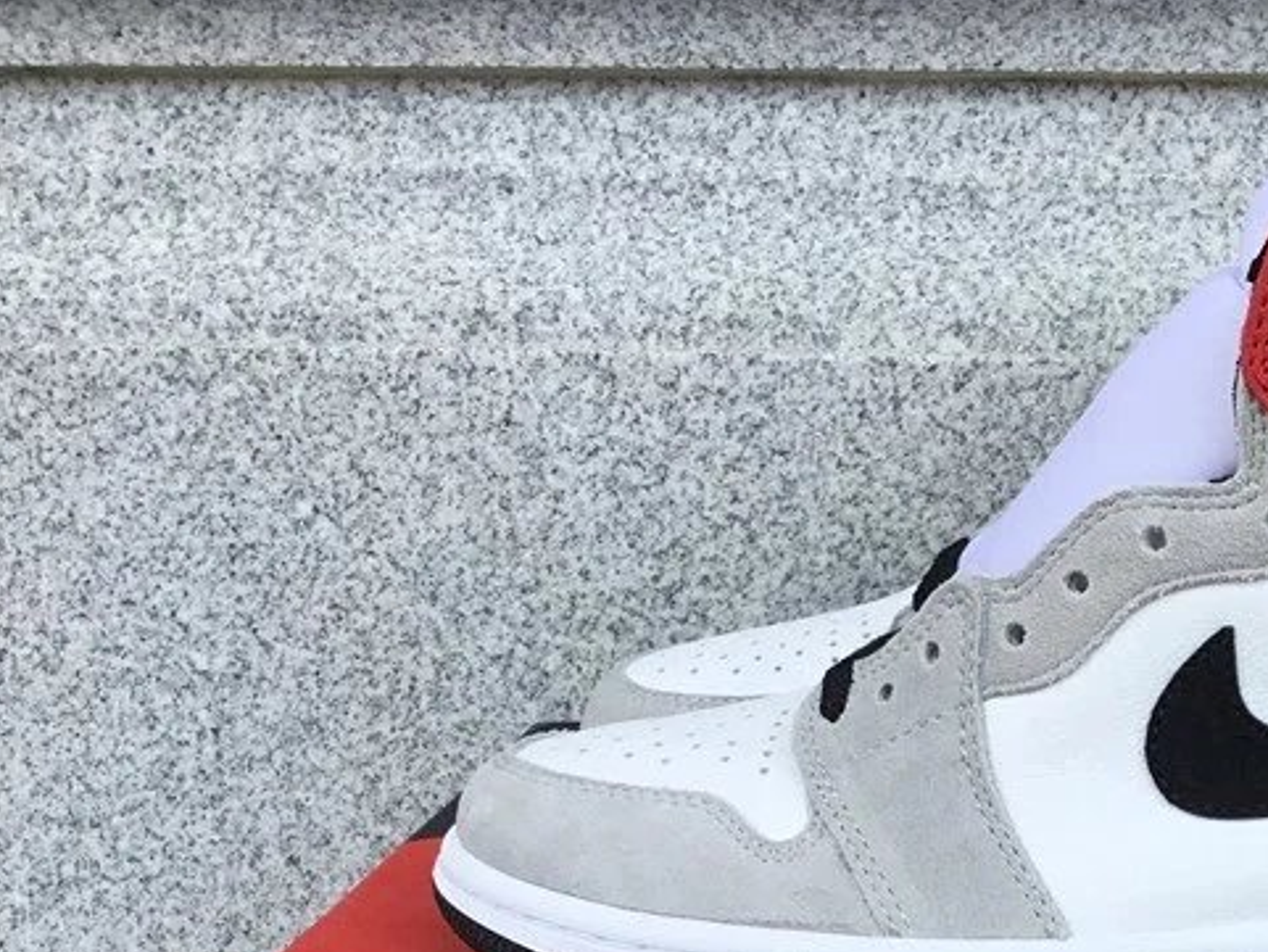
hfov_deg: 31.6
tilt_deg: -17.6
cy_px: 827
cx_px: 1155
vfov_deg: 24.6
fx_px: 2125
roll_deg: -0.1
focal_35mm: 58
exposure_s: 1/468
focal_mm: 3.3
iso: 25
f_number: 2.4
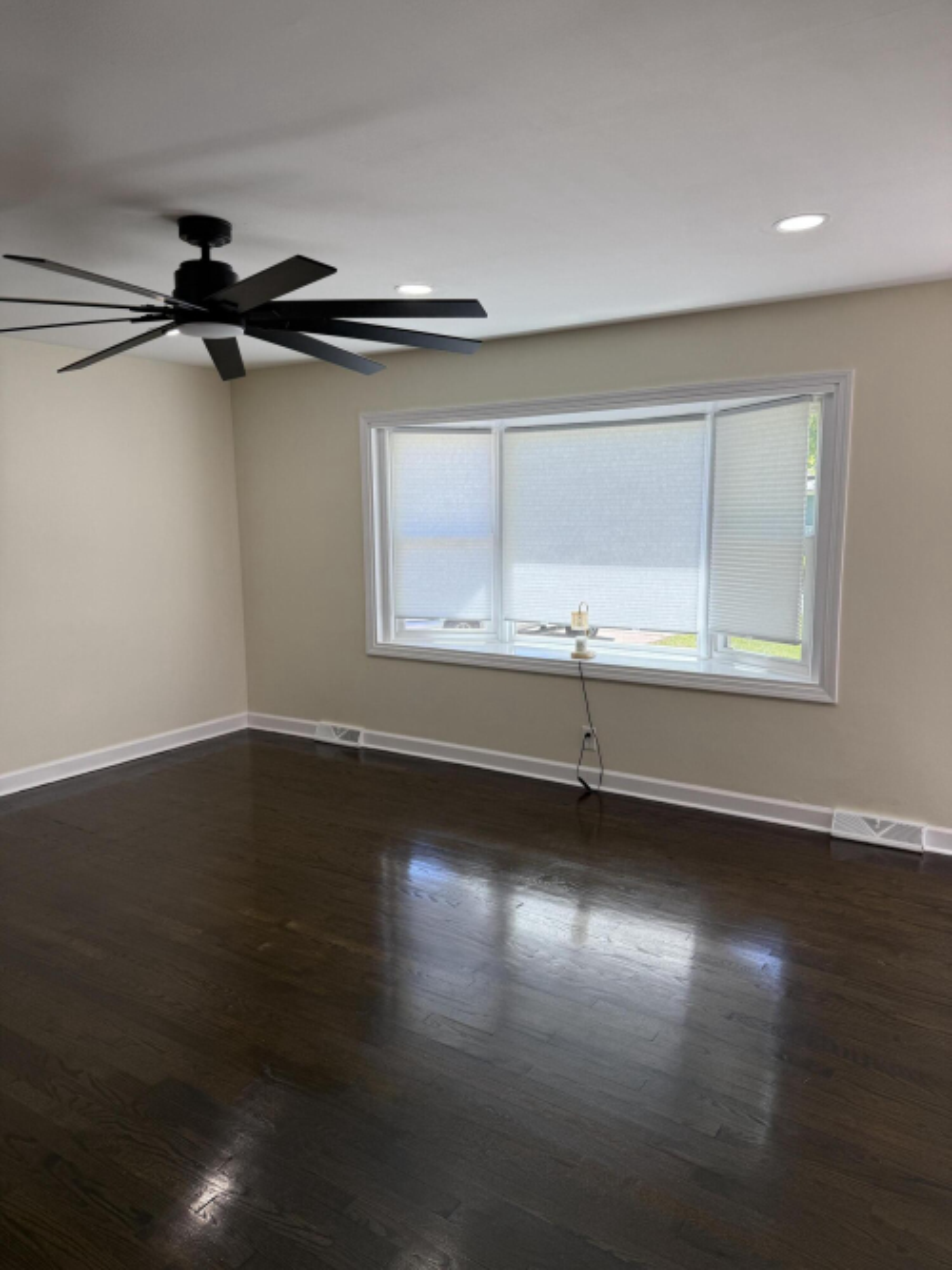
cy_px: 635
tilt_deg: -7.9
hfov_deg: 56.8
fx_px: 880
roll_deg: +0.6
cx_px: 476
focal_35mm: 24
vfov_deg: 71.6
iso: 100
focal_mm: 6.76
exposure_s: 1/333
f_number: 1.78
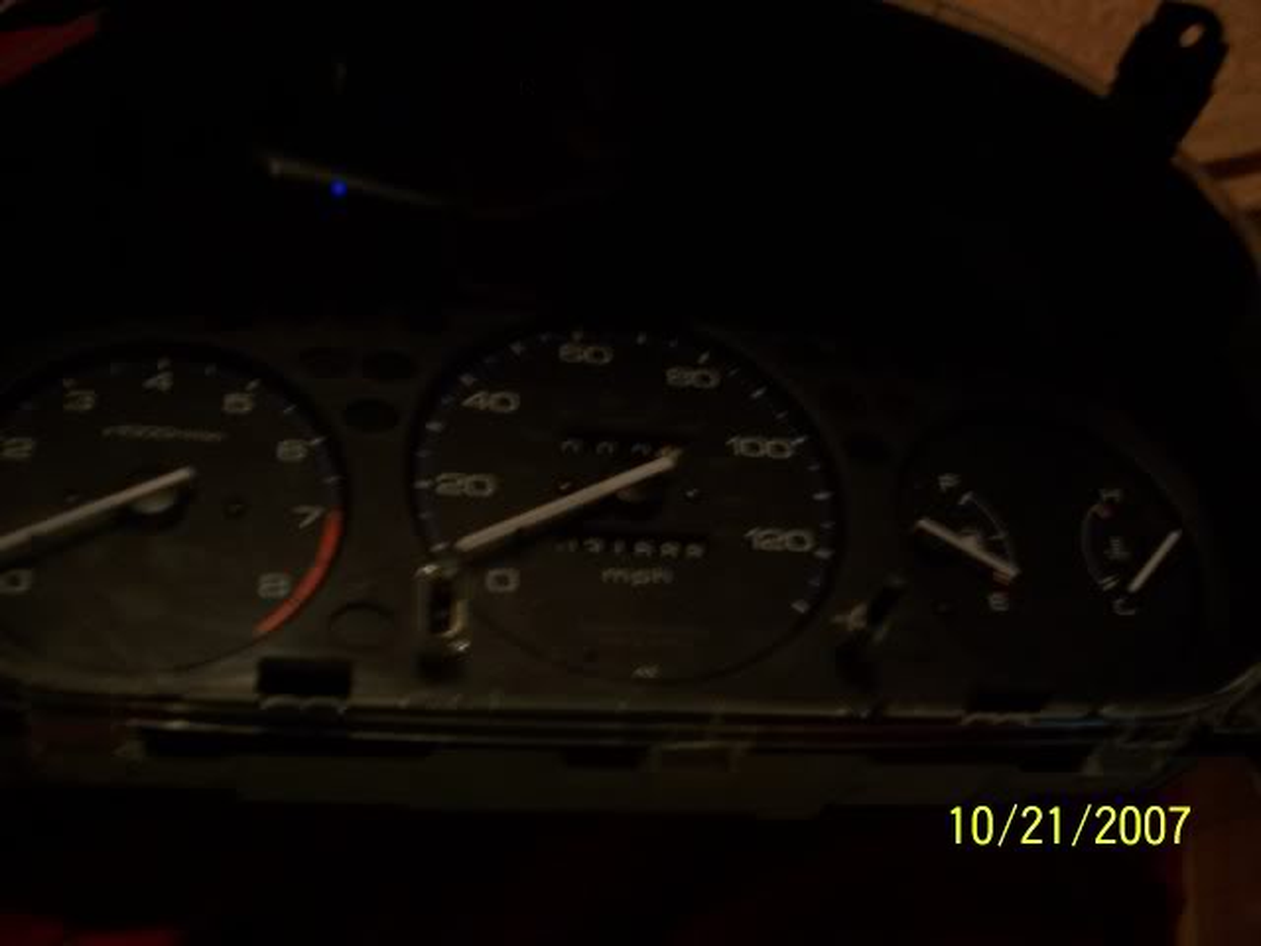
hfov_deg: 51.4
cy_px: 473
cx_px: 630
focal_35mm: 36
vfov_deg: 39.7
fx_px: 1311
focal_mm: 6
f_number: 3
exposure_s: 1/8
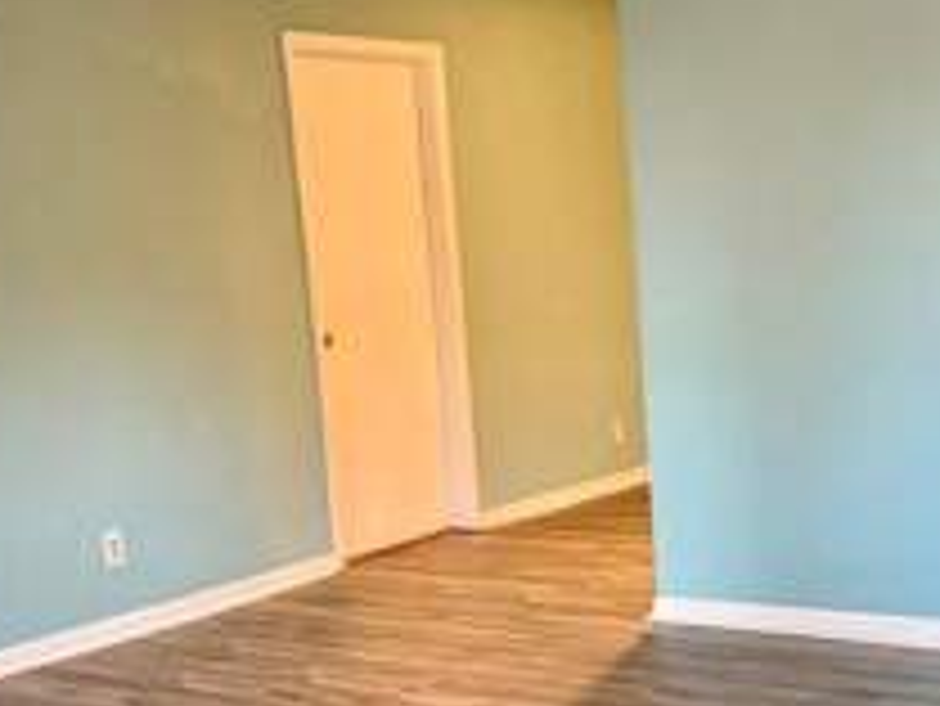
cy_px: 486
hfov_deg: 34.9
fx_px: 1494
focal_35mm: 55
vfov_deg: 26.4
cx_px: 436
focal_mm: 6.76
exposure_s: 1/60
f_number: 1.78
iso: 320
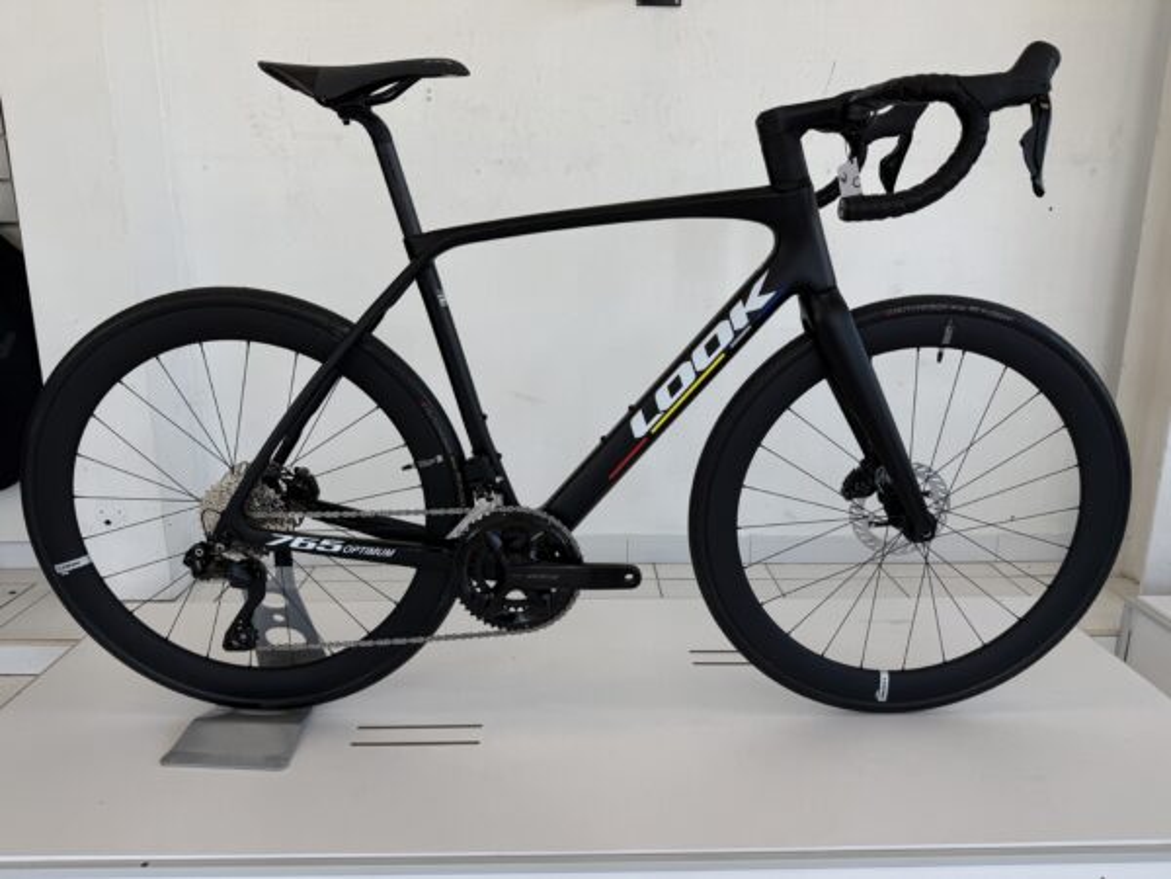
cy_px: 440
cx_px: 586
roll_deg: -0.5
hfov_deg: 71.6
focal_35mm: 24
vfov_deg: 56.8
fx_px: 812
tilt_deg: -12.9
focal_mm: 6.76
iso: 80
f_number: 1.78
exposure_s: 1/535
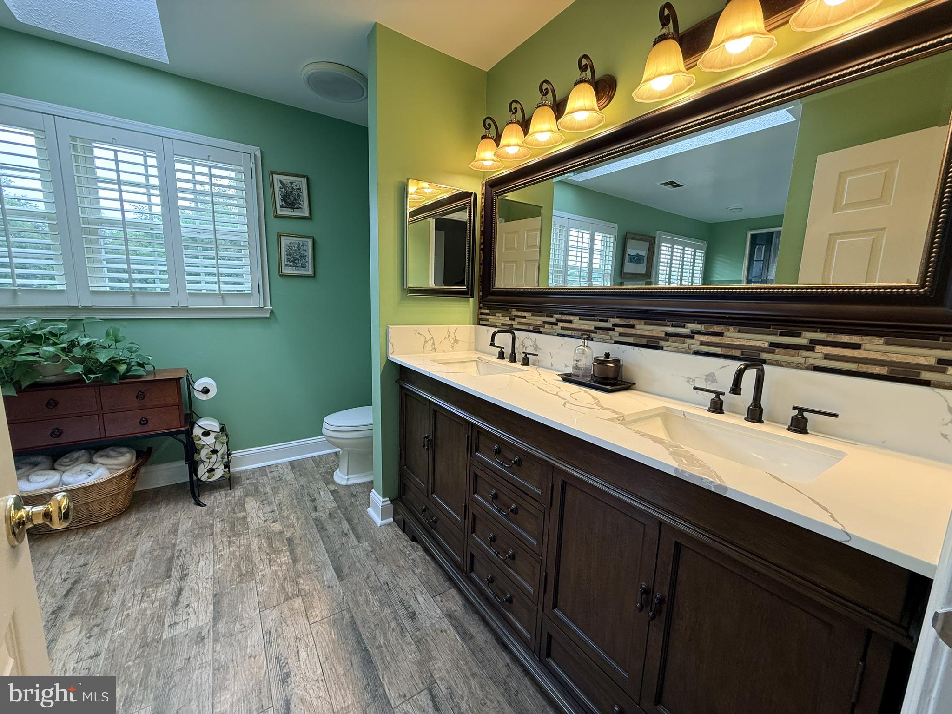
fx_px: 385
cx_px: 476
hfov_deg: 102.1
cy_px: 357
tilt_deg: -9.4
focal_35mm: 14
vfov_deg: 85.7
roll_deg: -1.7
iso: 100
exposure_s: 1/120
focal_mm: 2.22
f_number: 2.2
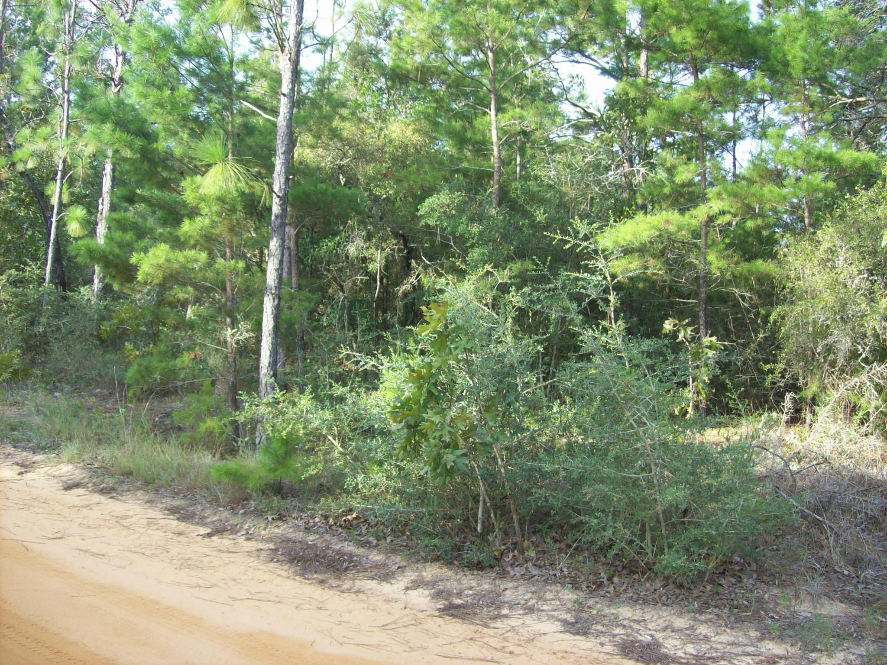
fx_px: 922
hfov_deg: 51.4
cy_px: 332
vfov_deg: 39.7
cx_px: 444
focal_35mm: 36
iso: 80
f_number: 2.7
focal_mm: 6
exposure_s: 1/128
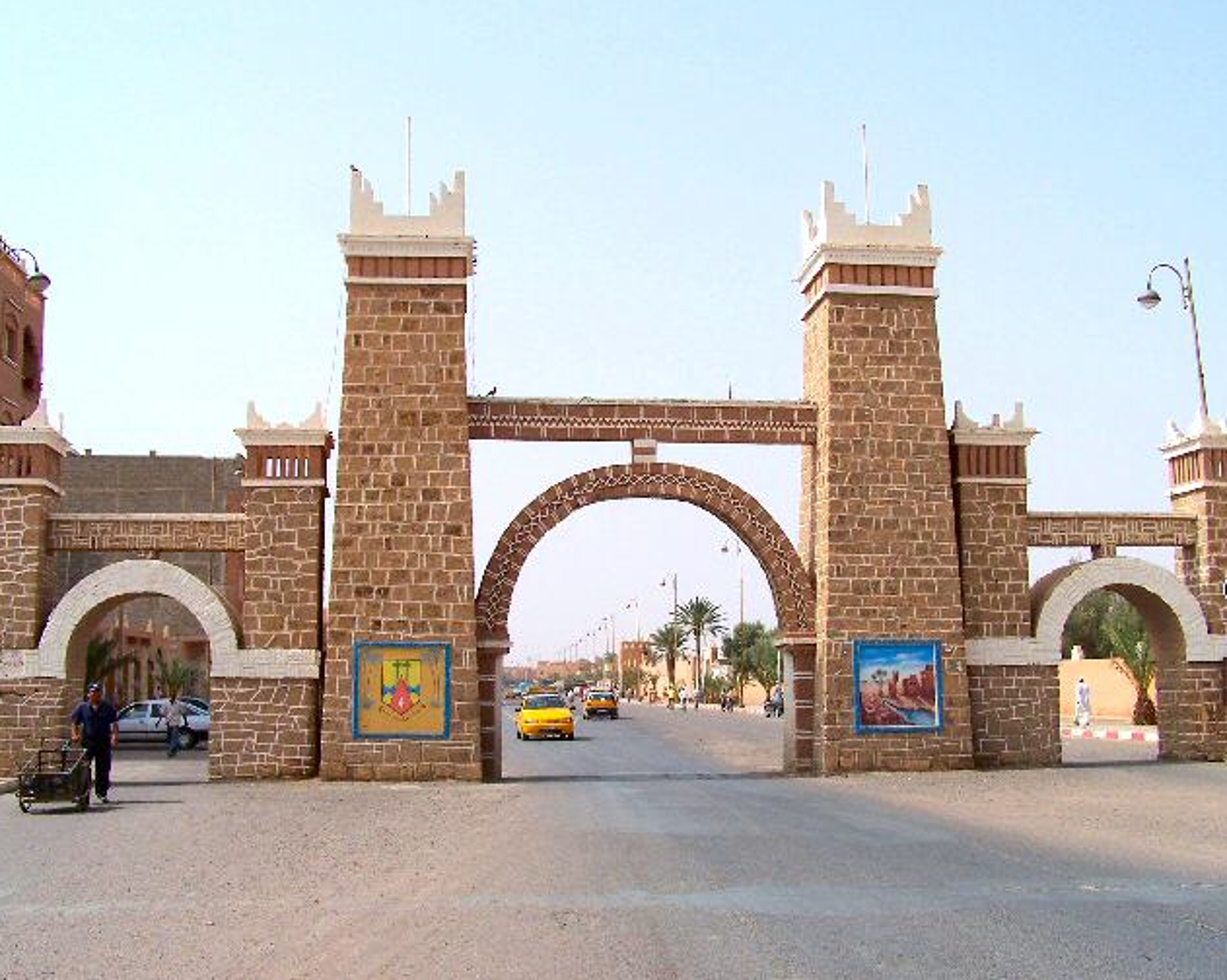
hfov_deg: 45.8
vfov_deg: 37.3
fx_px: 1452
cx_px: 624
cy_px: 488
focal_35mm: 40
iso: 80
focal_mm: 6.3
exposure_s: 1/750
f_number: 5.6
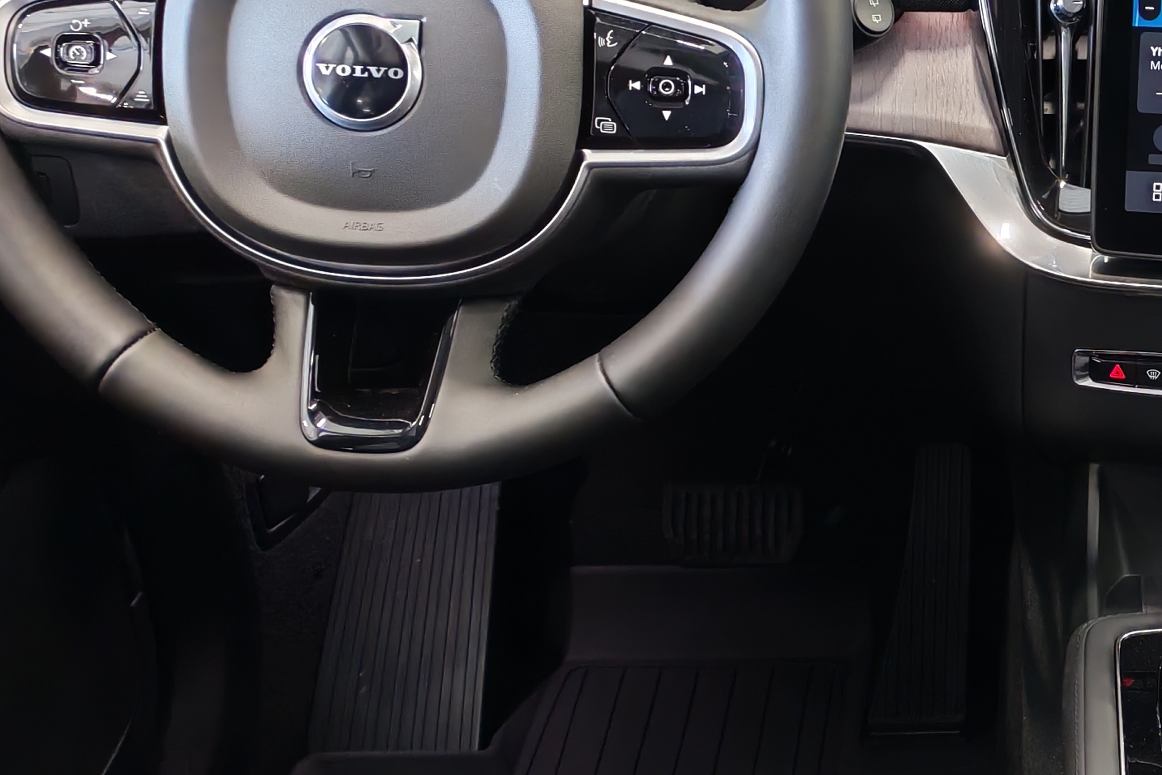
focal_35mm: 72
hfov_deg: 26.1
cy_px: 413
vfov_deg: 18.9
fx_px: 2324
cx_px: 1255
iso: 800
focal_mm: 6.12
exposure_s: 1/50
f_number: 1.9
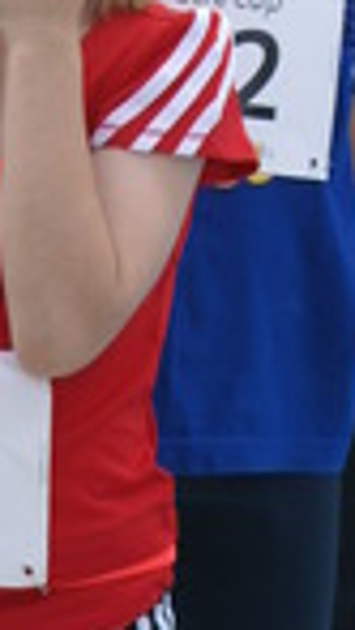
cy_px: 459
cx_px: -30
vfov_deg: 6.2
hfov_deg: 3.5
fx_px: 5774
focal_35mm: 346
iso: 100
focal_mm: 60
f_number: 6.3
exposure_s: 1/200
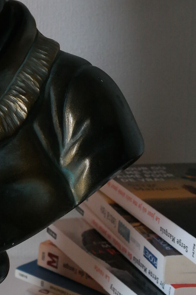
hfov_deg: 15.5
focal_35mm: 83
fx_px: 678
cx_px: -73
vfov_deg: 24.2
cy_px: 66
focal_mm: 20
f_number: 5.6
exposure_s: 1/30
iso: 1600
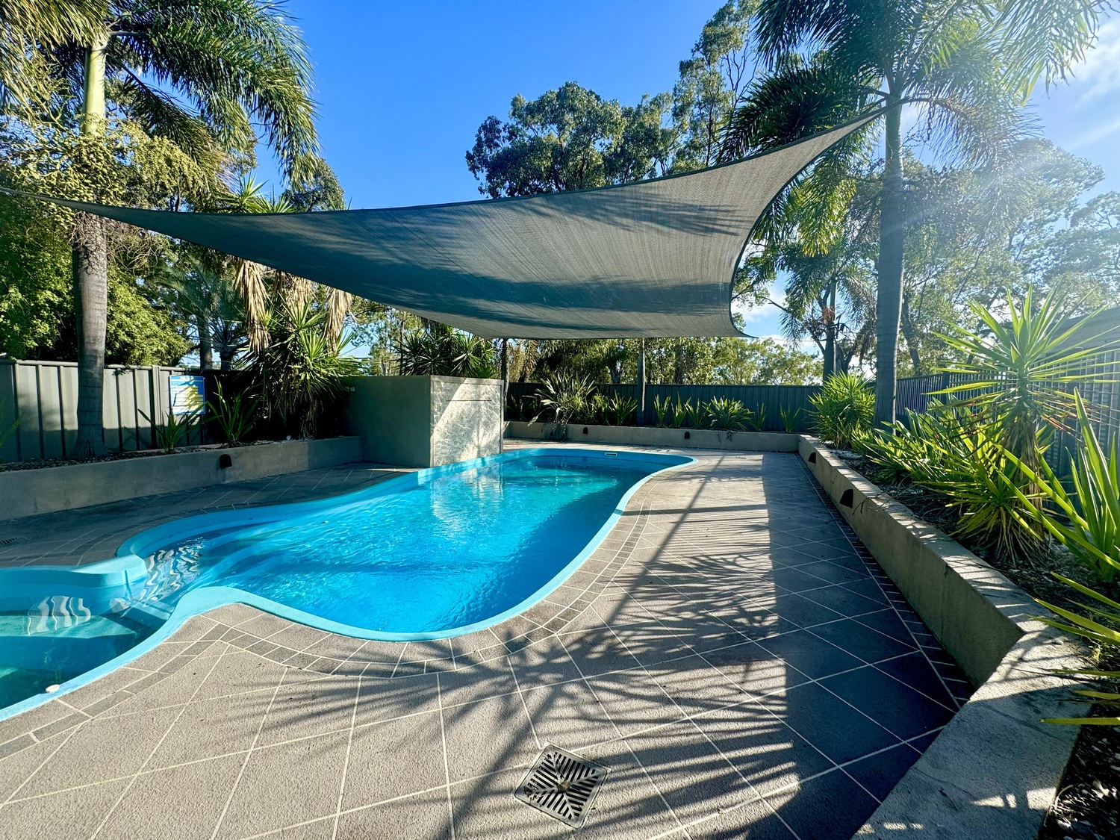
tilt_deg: -2.0
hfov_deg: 102.1
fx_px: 453
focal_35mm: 14
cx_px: 560
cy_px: 420
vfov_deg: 85.7
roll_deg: -0.5
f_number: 2.2
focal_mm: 2.22
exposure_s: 1/657
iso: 40
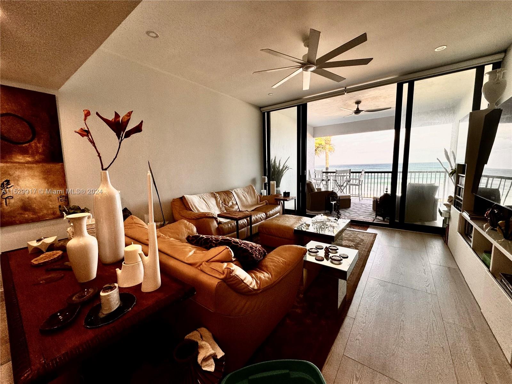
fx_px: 207
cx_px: 256
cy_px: 192
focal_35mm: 14
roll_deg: +1.4
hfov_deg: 102.1
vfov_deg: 85.7
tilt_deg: -6.8
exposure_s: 1/294
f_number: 2.2
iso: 40
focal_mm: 2.22
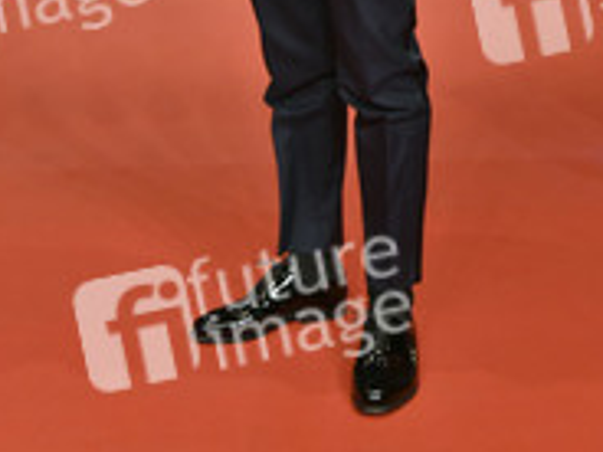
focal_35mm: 100
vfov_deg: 14.1
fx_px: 1742
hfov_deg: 19.6
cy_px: -177
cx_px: 338
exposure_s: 1/160
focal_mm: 48
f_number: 5
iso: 3200
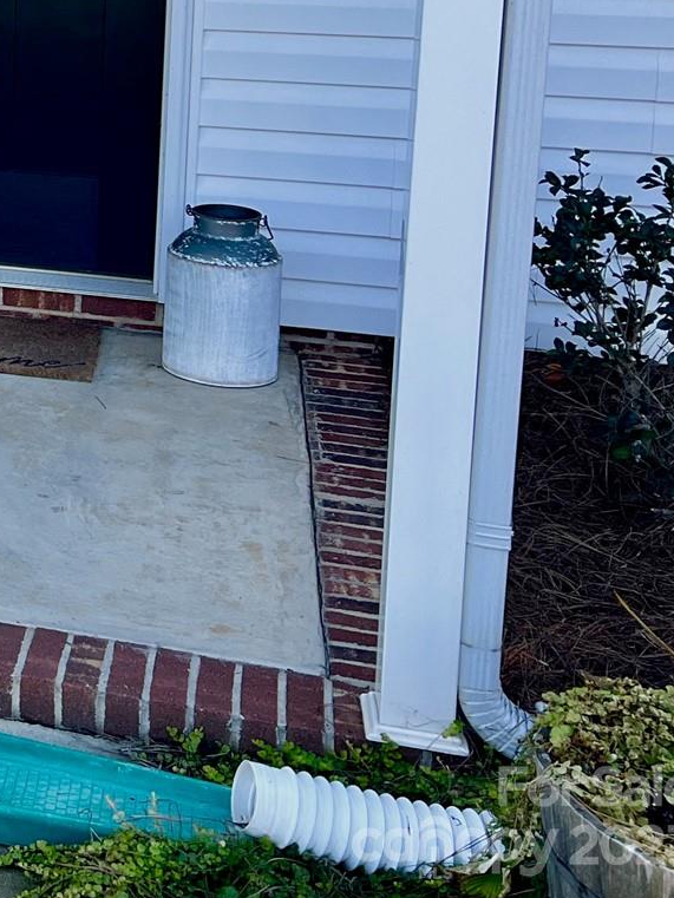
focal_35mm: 70
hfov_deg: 17.4
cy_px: -4
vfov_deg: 26.3
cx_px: -506
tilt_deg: -7.8
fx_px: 1817
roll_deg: +0.3
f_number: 1.5
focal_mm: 5.7
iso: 50
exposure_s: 1/718
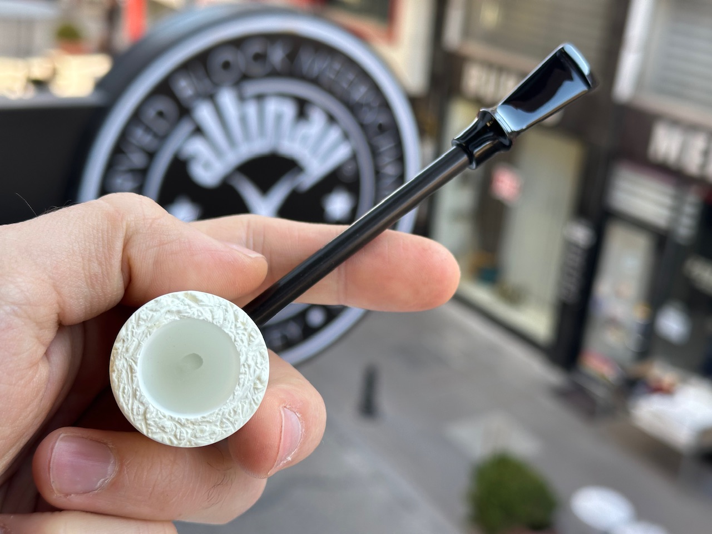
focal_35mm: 48
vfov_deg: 30.3
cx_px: 356
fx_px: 987
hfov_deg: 39.7
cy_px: 267
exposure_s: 1/250
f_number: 1.78
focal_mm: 6.86
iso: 64
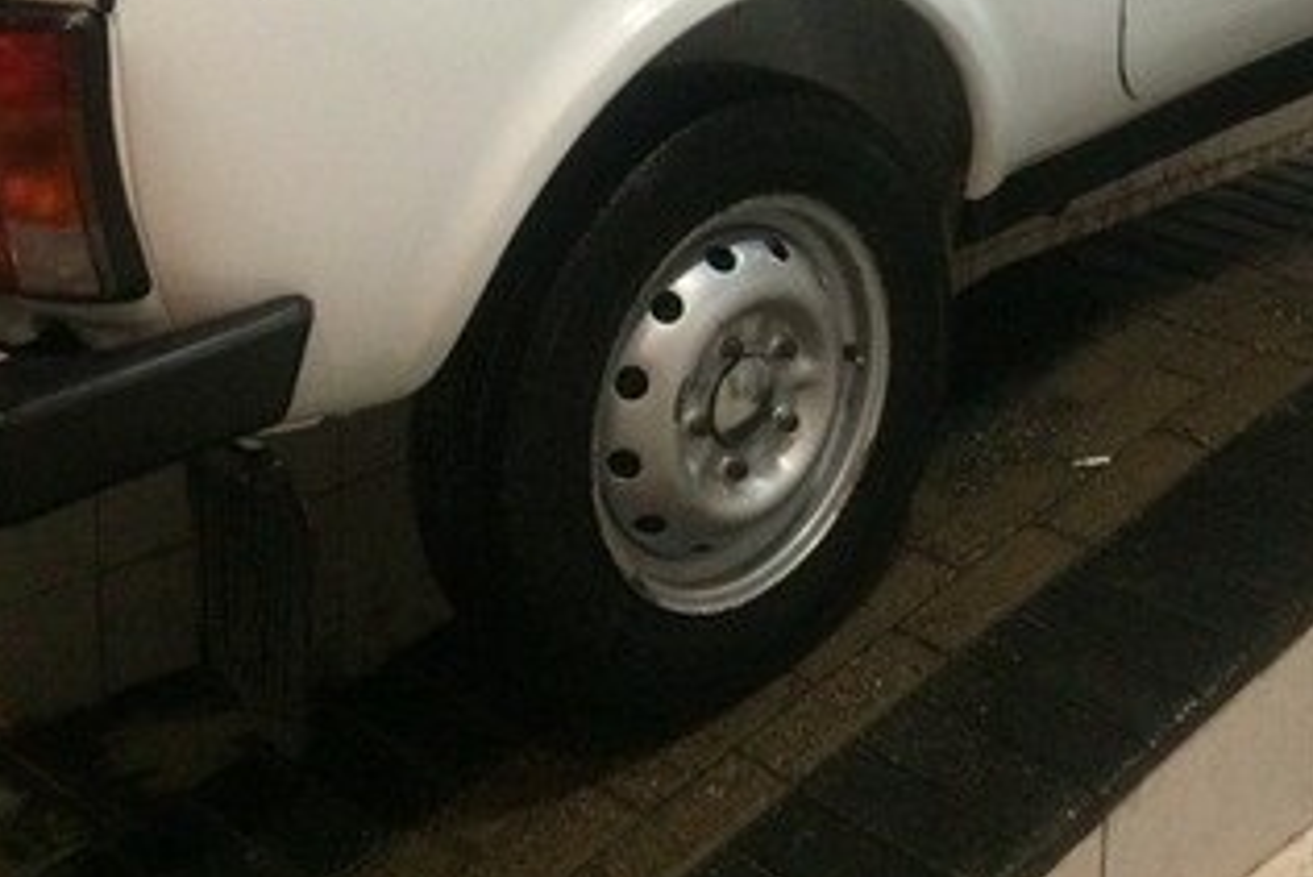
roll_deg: -1.3
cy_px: -69
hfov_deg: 31.8
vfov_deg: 20.6
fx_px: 2299
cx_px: 765
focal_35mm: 63
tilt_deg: -12.3
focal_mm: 4.15
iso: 320
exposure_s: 1/20
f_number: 2.2
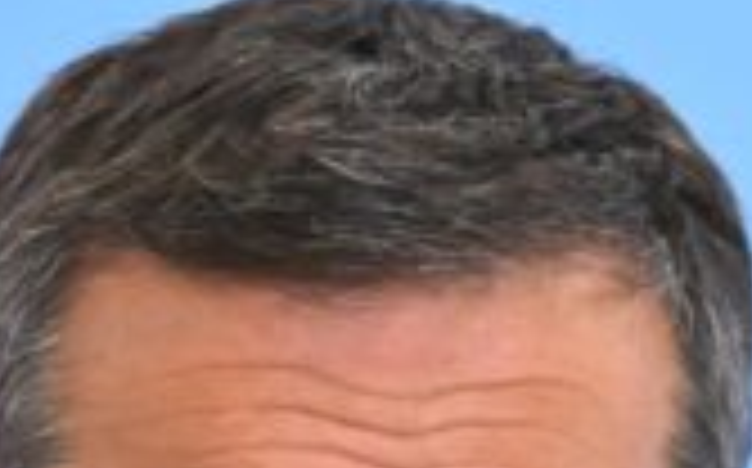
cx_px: 662
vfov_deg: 0.5
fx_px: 52515
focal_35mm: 2565
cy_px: 794
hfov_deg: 0.8
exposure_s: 1/160
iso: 3600
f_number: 6.3
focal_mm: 600
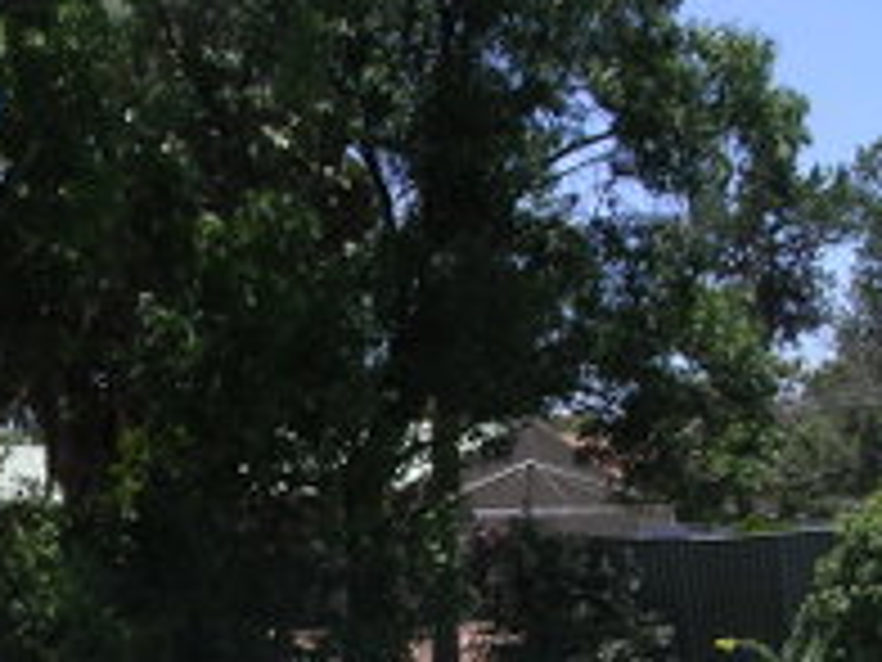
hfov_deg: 20.9
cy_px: 657
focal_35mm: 93
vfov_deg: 15.6
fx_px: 2370
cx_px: 202
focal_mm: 5.8
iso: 100
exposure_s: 1/291
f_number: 5.6
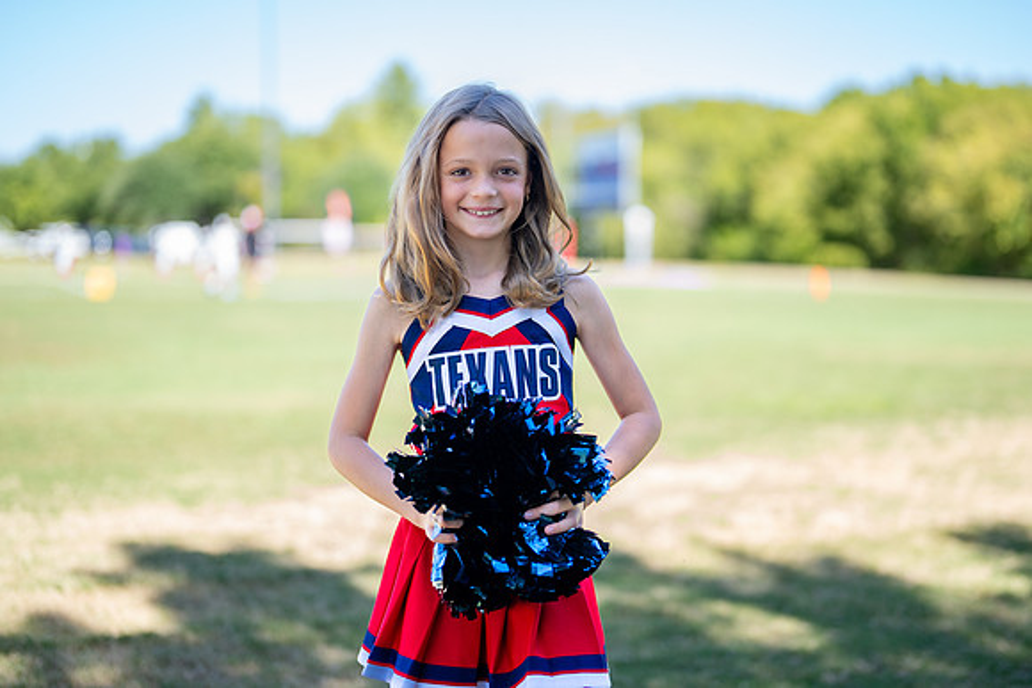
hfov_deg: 35.9
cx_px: 523
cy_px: 347
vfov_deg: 24.4
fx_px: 1593
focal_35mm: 56
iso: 100
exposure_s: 1/1250
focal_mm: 50
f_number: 1.2
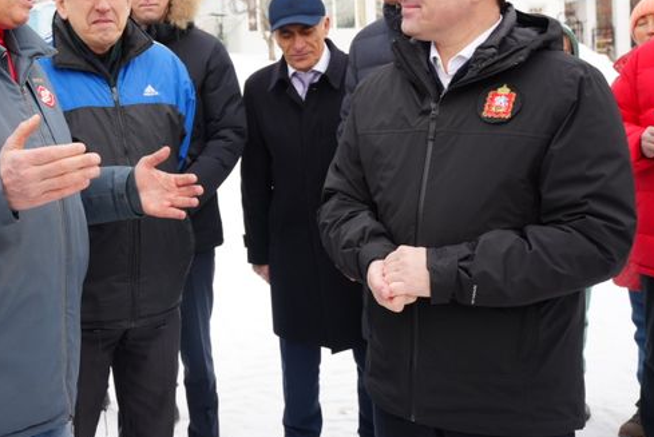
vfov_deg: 28.5
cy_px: 148
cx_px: 217
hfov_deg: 41.3
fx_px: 855
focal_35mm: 47
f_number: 6.3
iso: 500
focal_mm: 33
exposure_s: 1/200
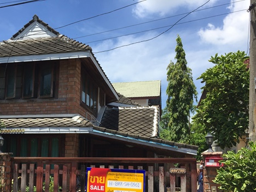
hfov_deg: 46.3
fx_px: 296
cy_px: 132
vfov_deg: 35.5
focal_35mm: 40
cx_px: 92
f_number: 2.2
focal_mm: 4.15
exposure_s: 1/1721
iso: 32
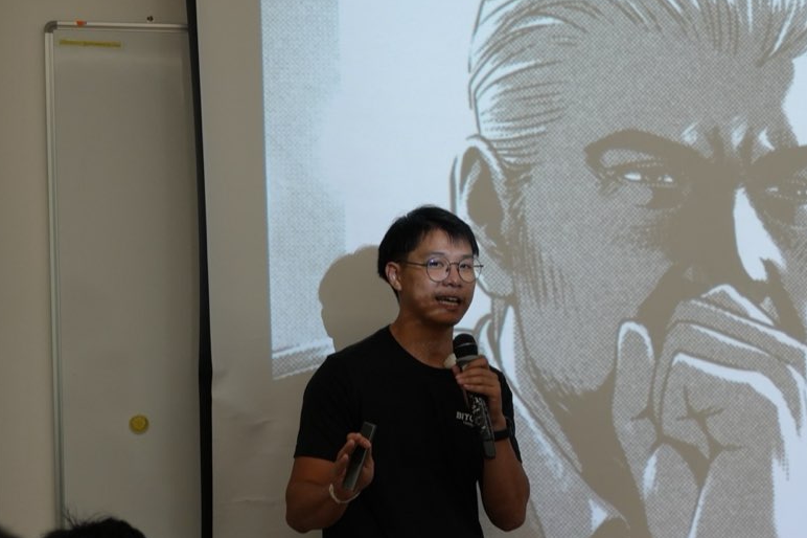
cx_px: 747
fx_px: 1905
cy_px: 331
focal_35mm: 85
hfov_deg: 23.2
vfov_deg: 16.0
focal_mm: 41
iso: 640
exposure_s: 1/160
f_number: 4
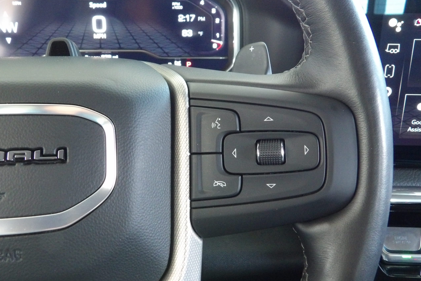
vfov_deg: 37.8
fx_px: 409
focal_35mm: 35
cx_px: 211
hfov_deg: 54.4
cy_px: 130
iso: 800
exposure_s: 1/17
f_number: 3.6
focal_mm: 5.9
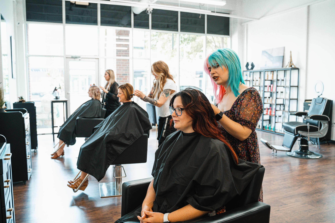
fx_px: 278
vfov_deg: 43.9
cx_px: 168
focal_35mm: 30
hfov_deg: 62.2
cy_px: 112
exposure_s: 1/160
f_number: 3.5
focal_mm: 28
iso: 1000
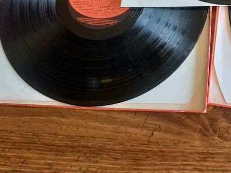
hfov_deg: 32.9
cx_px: 200
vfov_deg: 24.7
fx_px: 374
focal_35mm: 56
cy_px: -7
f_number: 1.8
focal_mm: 4.65
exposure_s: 1/50
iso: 250
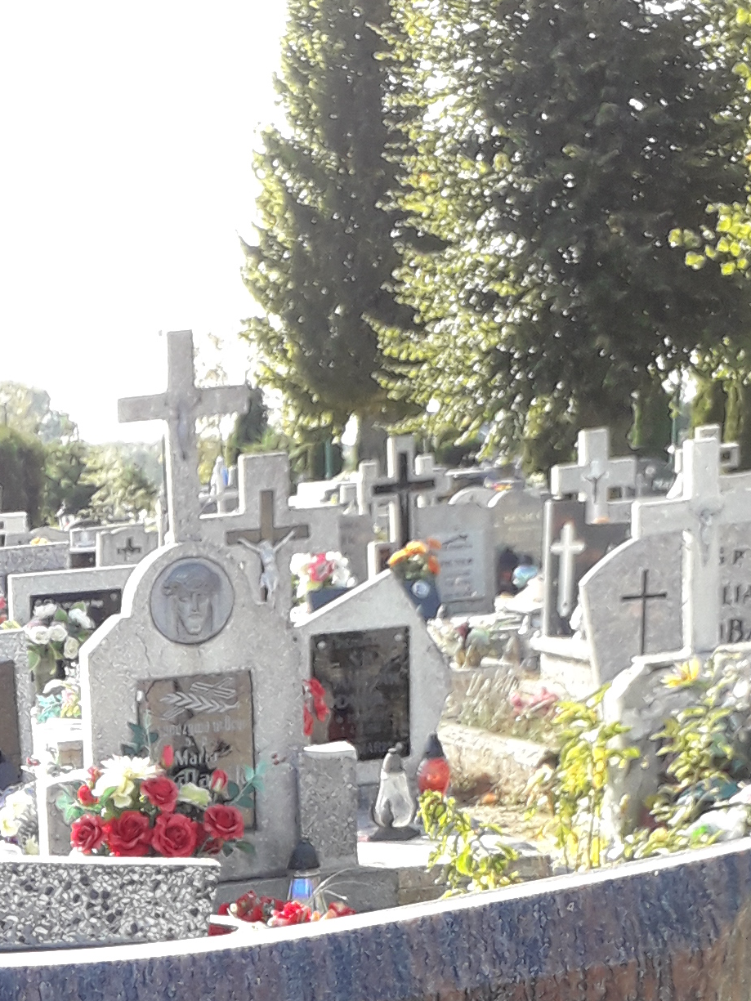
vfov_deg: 19.1
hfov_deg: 15.3
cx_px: -273
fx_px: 2632
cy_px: 1466
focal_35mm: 91
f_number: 1.9
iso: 40
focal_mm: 3.6
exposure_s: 1/311
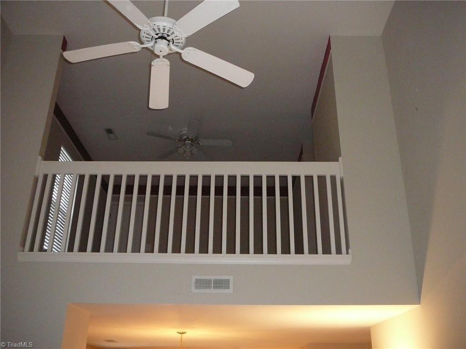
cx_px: 233
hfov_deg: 52.6
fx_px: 471
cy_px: 174
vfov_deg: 40.7
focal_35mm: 35
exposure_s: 1/30
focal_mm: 5.2
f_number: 2.8
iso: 400
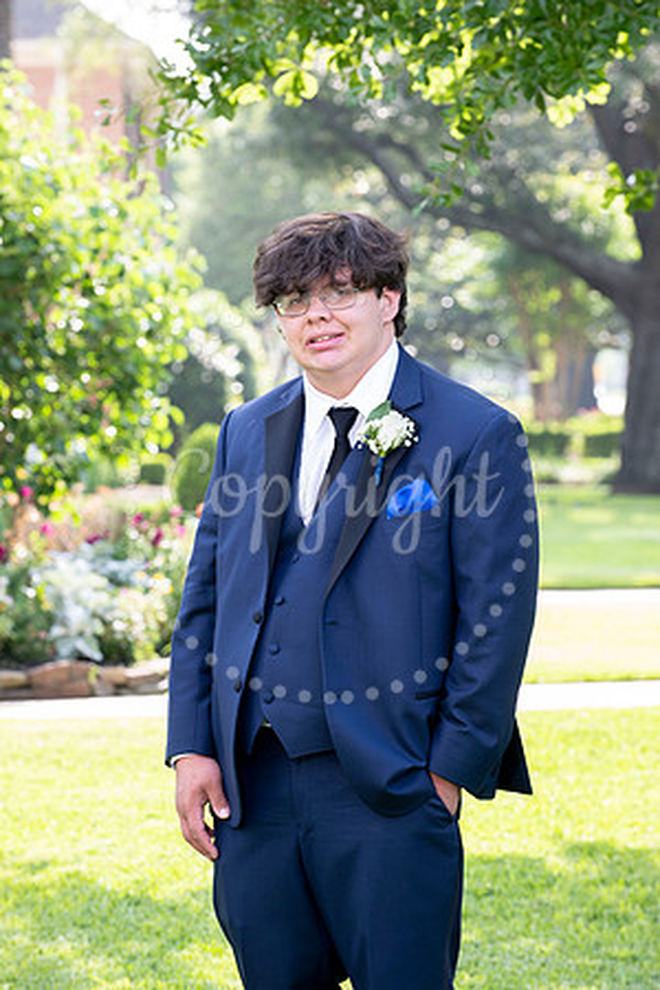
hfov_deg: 8.9
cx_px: 330
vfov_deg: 13.2
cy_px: 495
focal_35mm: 155
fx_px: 4262
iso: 250
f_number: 7.1
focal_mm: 155
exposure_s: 1/60
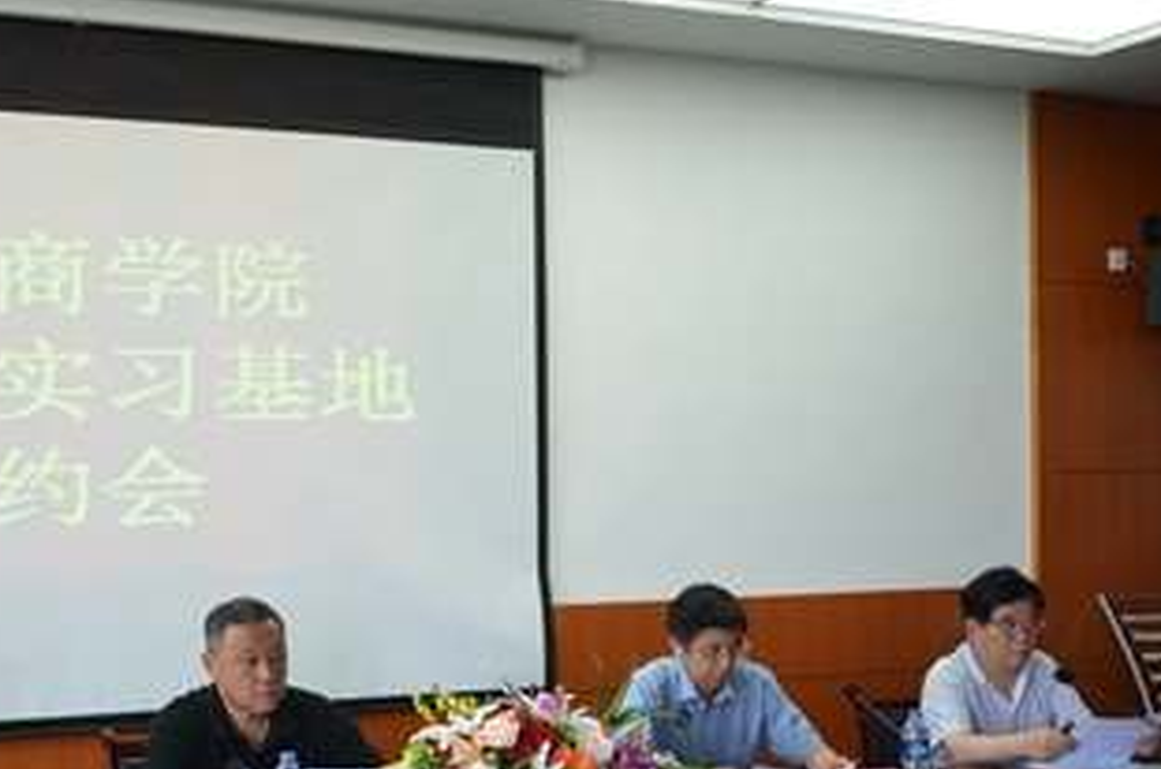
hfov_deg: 37.0
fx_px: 1706
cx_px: 336
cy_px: 584
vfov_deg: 25.1
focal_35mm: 53
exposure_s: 1/60
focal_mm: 22
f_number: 4
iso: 450
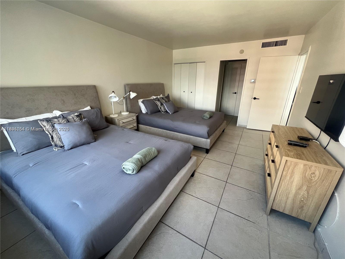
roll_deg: +0.4
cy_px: 130
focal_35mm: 13
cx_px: 172
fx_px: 130
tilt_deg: -20.2
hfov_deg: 106.2
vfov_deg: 89.9
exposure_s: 1/99
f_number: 1.8
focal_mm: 1.57
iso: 100
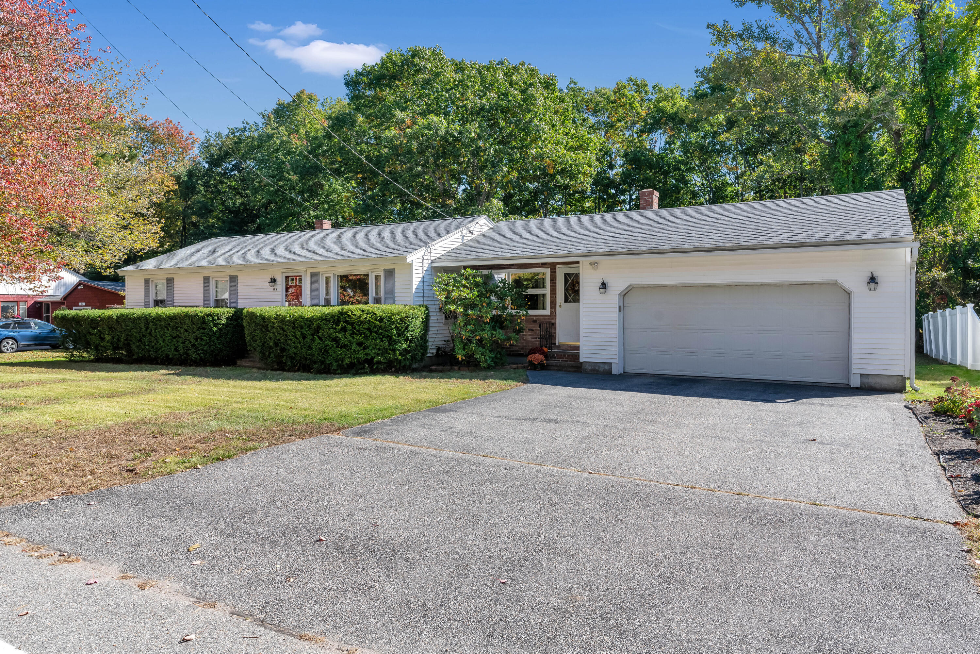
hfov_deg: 76.1
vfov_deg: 55.1
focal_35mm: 23
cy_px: 327
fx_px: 626
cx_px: 490
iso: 800
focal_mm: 23
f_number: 8
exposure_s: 1/750
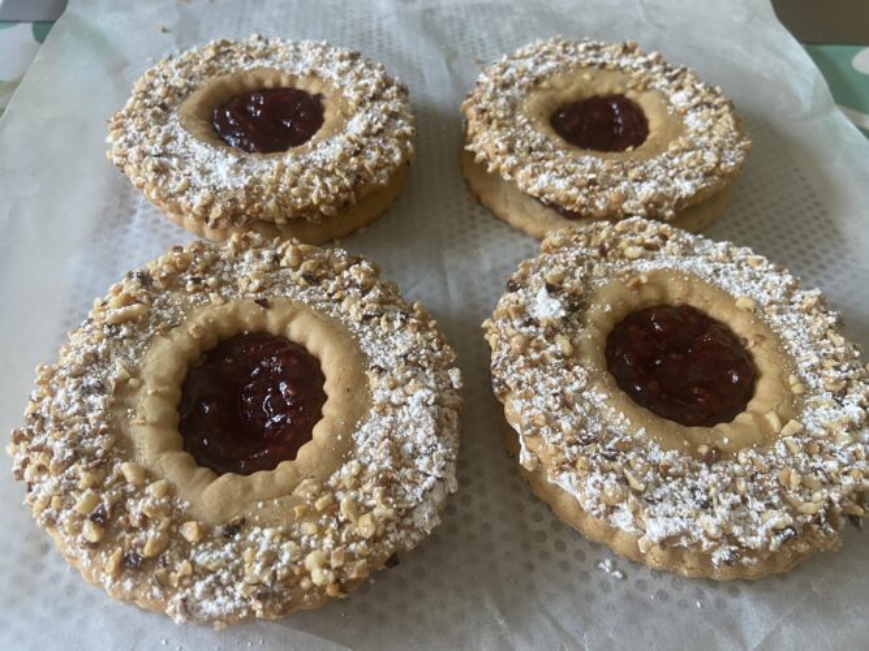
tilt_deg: -51.5
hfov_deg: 67.3
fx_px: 653
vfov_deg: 53.0
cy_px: 326
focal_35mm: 26
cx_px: 434
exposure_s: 1/67
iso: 125
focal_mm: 4.25
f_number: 1.8
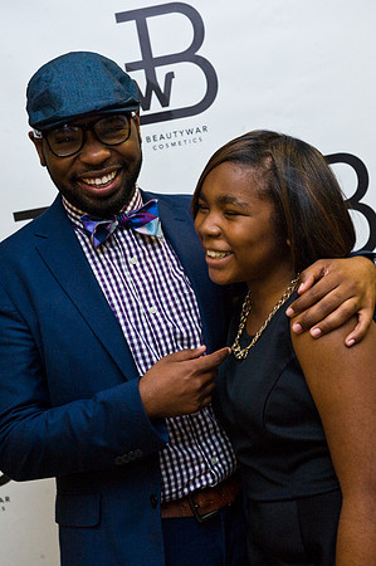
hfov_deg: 22.6
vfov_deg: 33.4
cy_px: 283
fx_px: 942
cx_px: 188
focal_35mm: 60
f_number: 5.6
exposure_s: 1/125
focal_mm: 60
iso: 3200
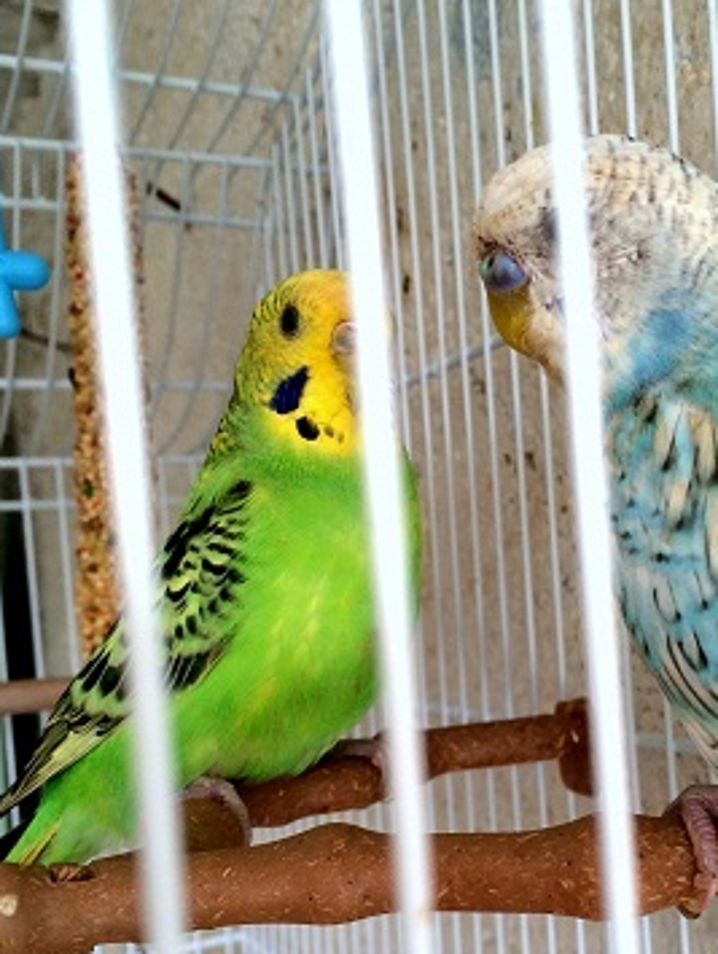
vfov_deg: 41.6
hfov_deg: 31.9
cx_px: 487
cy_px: 617
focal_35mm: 45
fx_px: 1242
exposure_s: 1/60
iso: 50
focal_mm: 4.12
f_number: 2.2
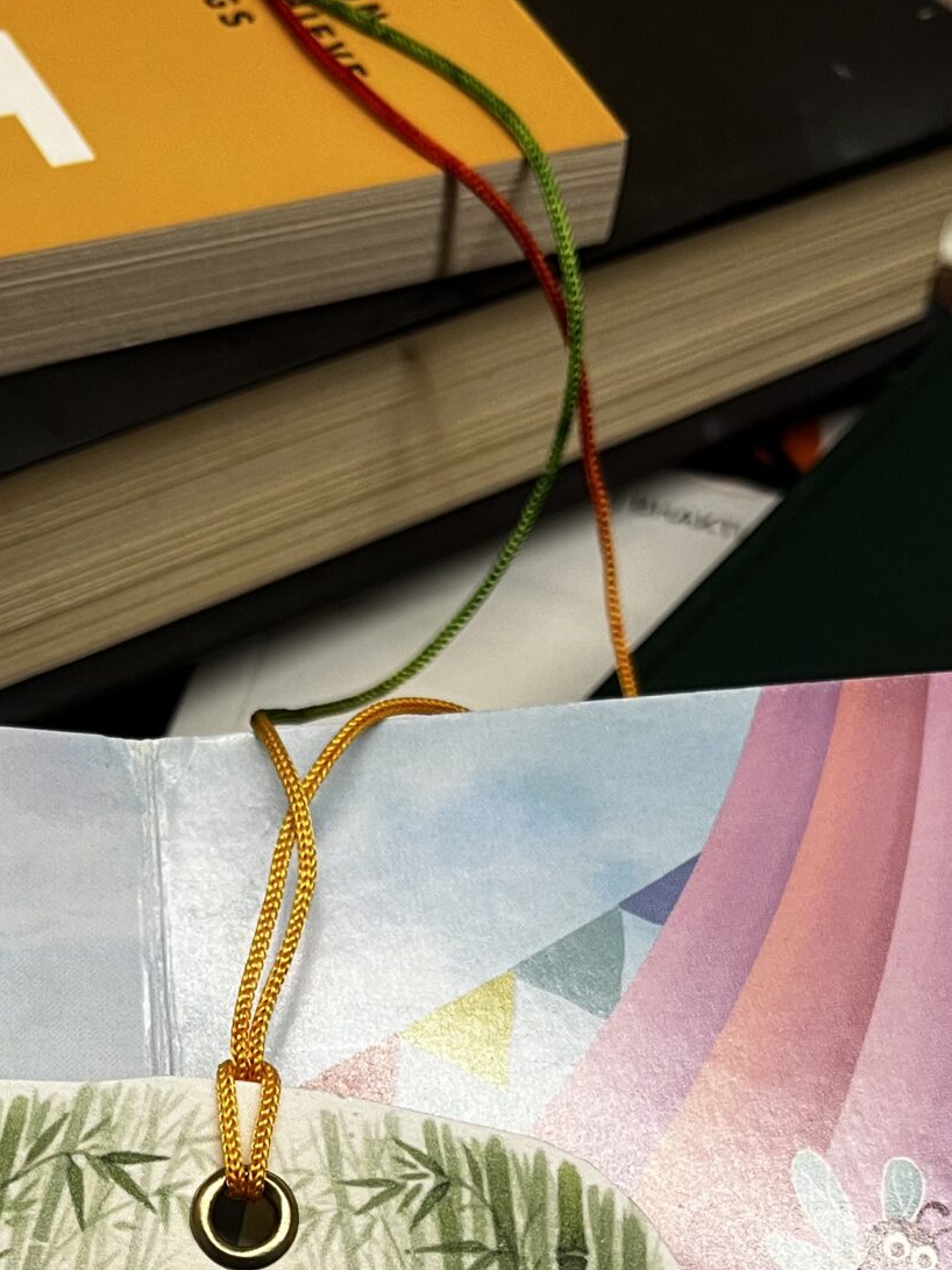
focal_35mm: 61
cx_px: 182
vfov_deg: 30.2
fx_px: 2237
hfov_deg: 23.6
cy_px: 1161
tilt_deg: -53.4
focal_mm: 5.1
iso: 64
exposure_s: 1/50
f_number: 1.6
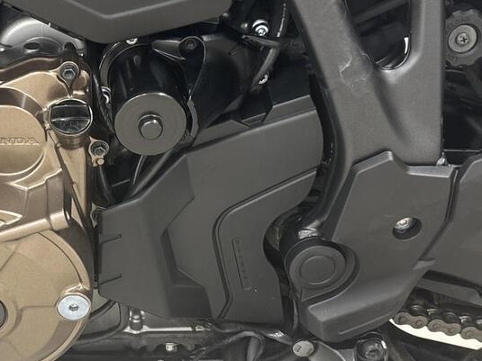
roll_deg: +1.1
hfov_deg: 27.3
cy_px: 167
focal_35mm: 70
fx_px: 974
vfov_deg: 21.0
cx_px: 107
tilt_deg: -22.2
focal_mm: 5.96
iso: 80
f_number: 1.6
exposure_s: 1/50
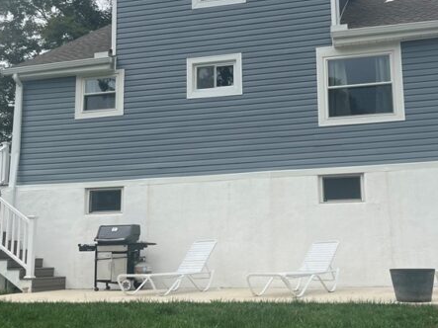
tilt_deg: +11.9
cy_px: 152
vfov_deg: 30.9
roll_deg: +1.2
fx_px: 595
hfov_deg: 40.3
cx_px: 257
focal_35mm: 47
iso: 50
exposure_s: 1/3876
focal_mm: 5.1
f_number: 1.6
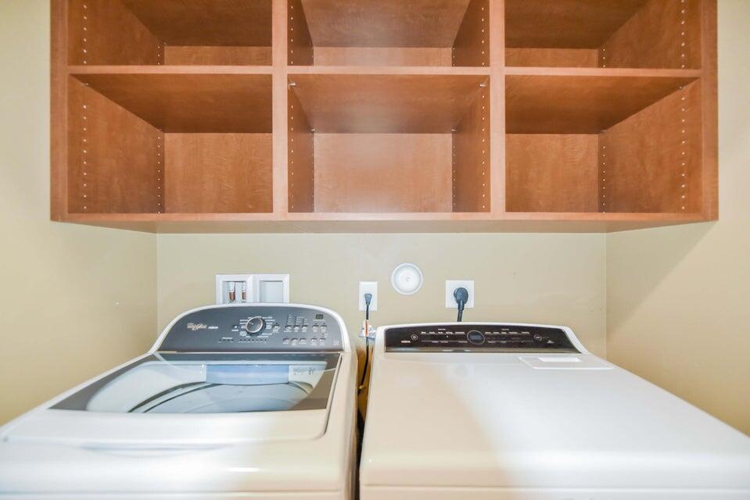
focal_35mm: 14
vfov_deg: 81.2
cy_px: 250
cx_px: 375
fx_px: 292
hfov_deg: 104.2
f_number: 2.8
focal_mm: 14
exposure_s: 1/60
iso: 2200
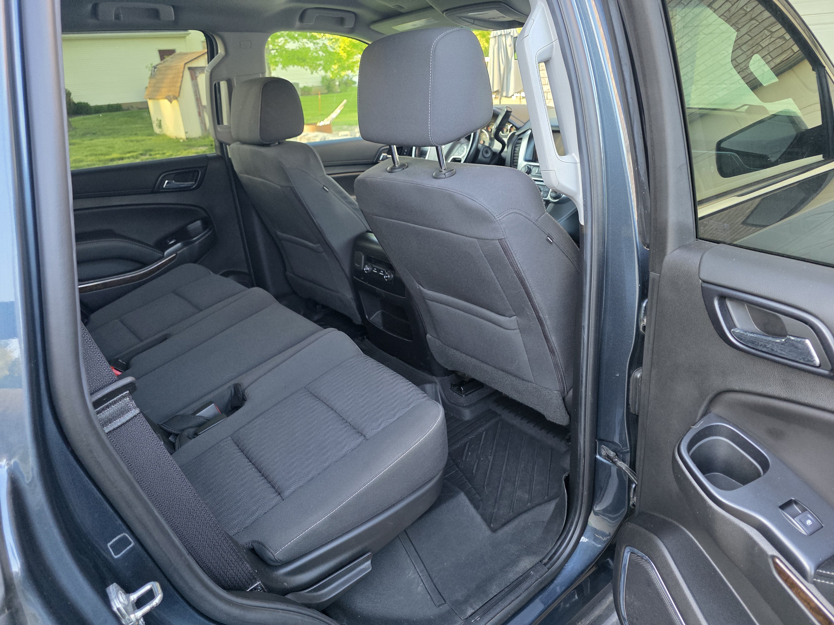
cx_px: 417
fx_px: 554
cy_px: 312
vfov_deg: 58.9
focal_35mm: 23
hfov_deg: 73.9
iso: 320
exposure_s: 1/120
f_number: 1.7
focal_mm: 6.3
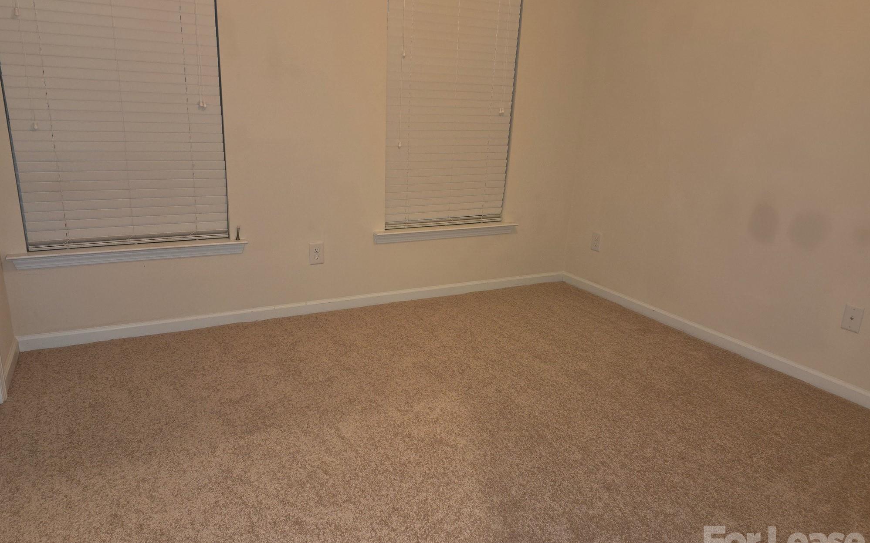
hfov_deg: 72.5
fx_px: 593
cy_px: 277
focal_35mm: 25
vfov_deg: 49.3
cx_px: 425
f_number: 1.7
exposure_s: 1/20
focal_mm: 6.3
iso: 125
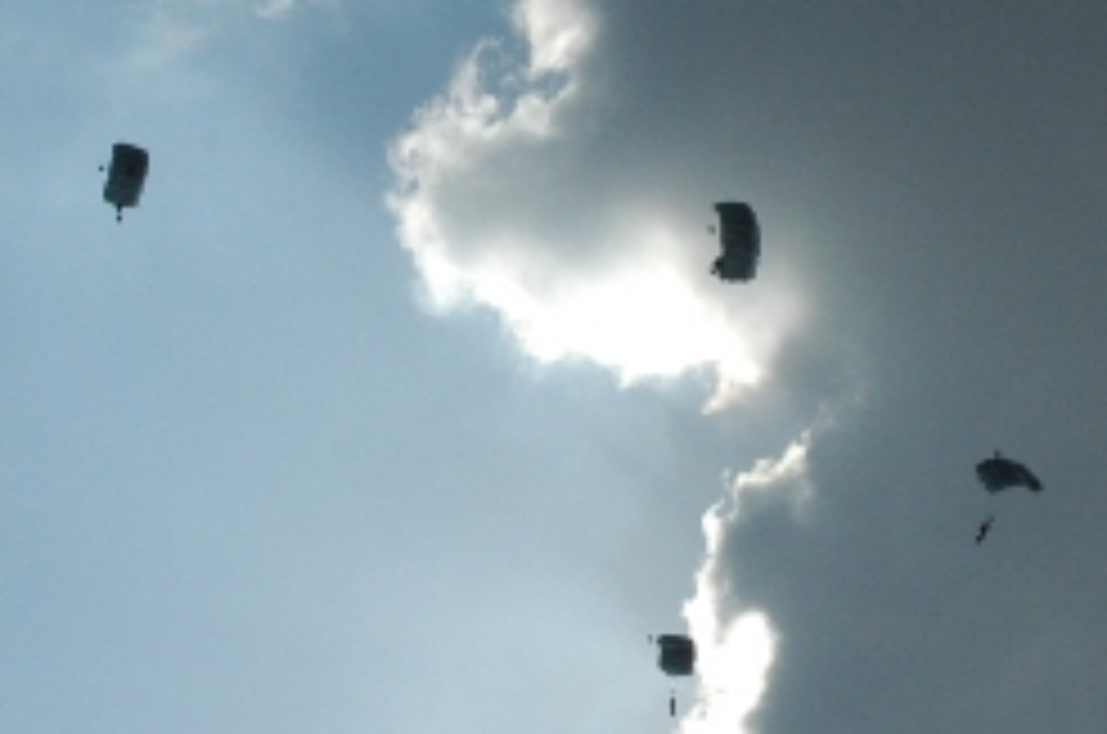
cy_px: 335
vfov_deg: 9.6
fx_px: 4347
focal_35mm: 142
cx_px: 814
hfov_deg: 14.5
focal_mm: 29
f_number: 14
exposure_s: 1/800
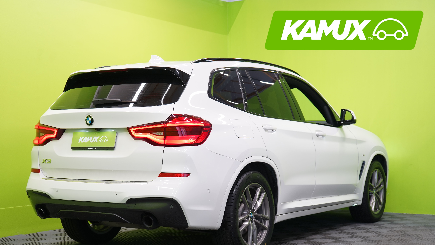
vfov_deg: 21.1
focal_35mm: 57
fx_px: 657
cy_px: 148
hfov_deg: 36.6
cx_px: 207
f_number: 5
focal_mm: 52
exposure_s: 1/30
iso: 400
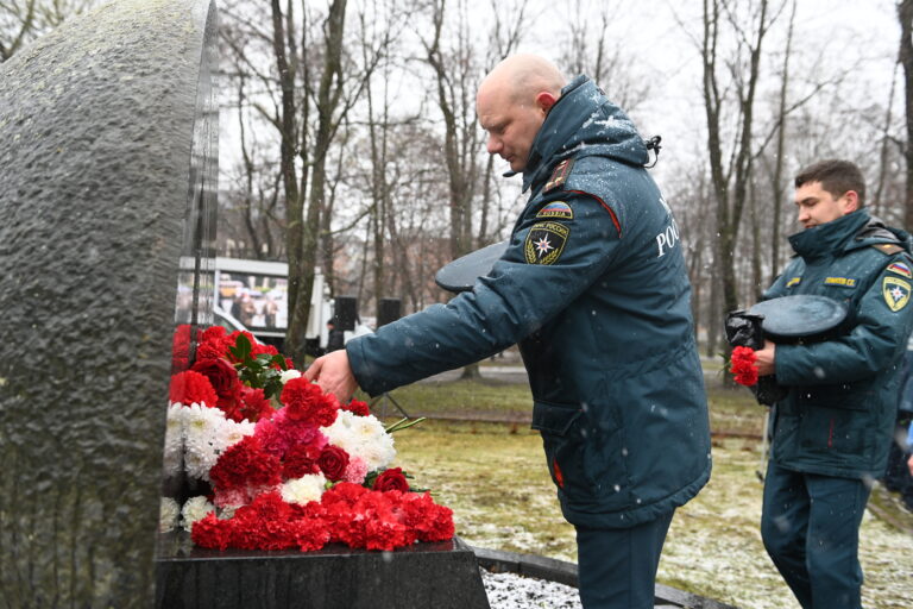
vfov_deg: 38.9
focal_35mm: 34
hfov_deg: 55.8
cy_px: 304
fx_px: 862
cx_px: 456
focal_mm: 34
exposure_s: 1/320
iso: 400
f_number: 4
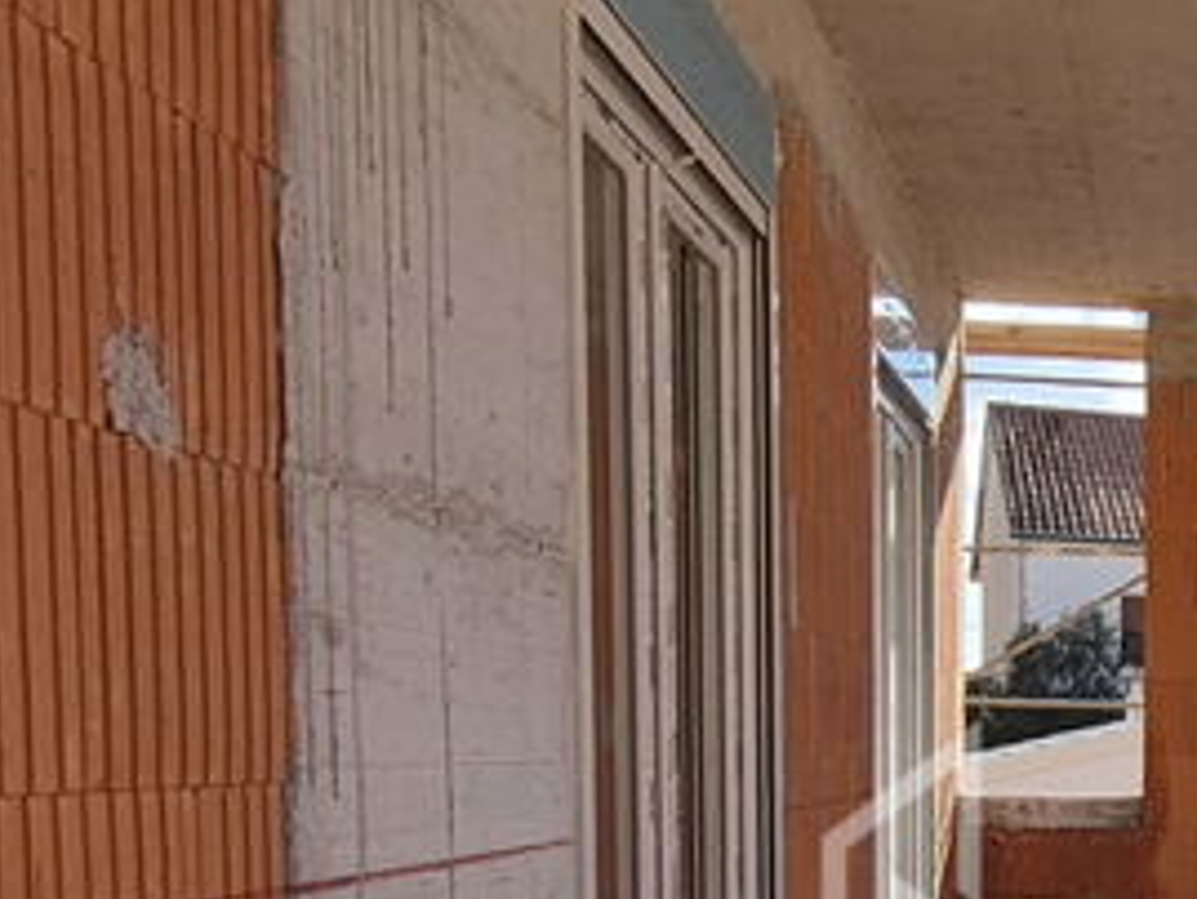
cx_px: 1522
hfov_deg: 28.0
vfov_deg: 23.8
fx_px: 2006
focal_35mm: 58
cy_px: 961
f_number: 2.2
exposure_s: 1/2576
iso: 50
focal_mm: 2.2
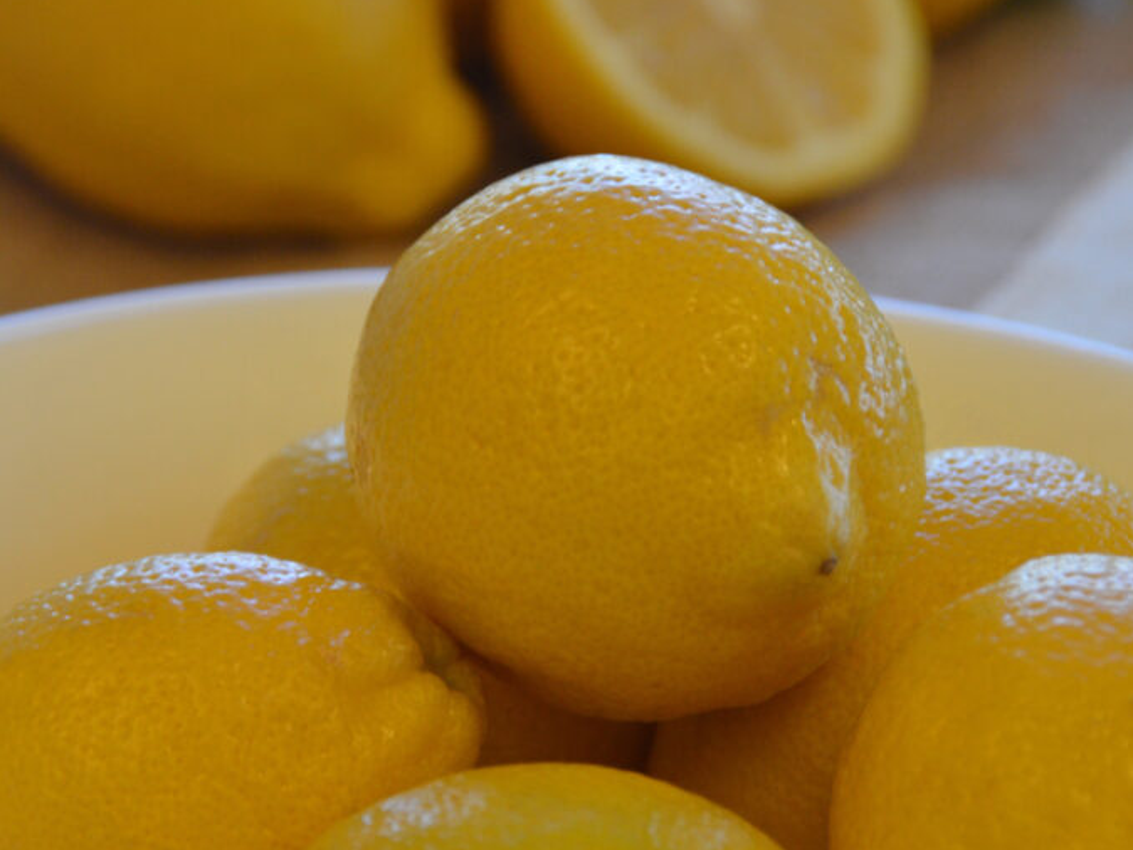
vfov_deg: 3.4
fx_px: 14308
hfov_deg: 4.5
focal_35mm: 437
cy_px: 395
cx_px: 568
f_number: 5.6
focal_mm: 200
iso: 1600
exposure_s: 1/100
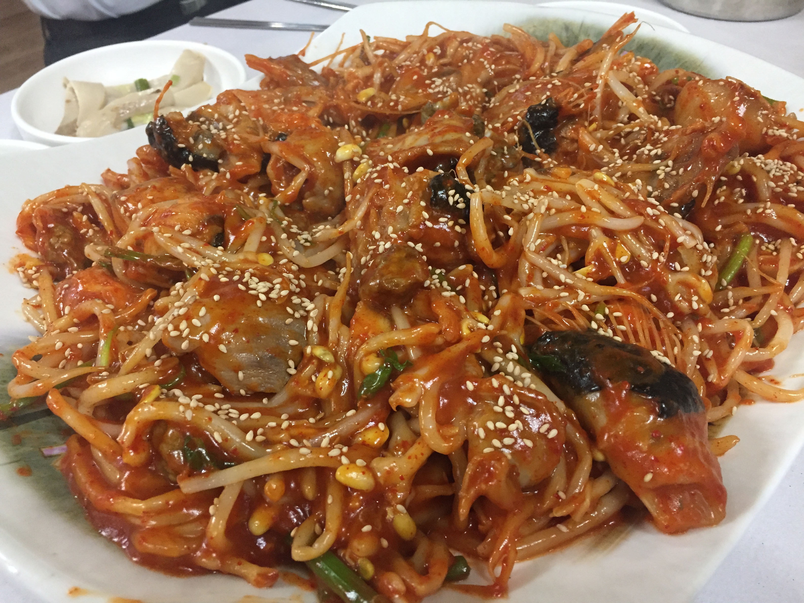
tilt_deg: -42.4
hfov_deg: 61.7
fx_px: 674
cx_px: 402
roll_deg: +0.4
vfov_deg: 48.2
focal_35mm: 29
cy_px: 302
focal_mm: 4.15
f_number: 2.2
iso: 200
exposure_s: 1/30
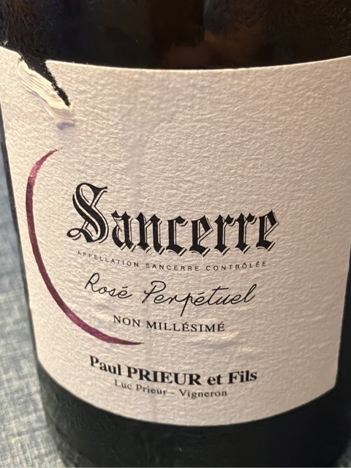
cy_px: 234
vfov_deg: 61.7
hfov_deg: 48.2
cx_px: 176
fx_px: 392
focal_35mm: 29
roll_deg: +2.8
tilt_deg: -23.8
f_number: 1.8
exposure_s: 1/100
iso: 500
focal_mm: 3.99
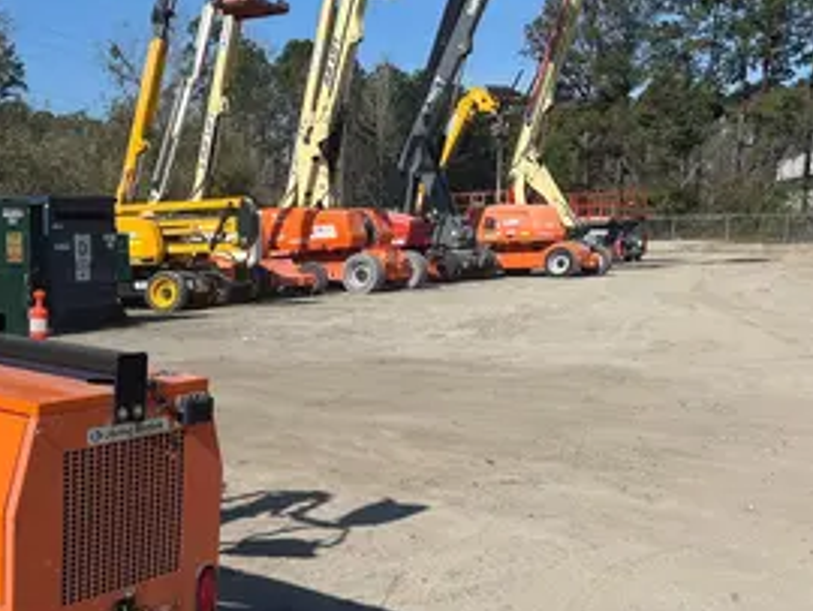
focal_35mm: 53
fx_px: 1246
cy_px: 444
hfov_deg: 34.2
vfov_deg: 27.3
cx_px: 84
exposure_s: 1/4484
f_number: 1.6
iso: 50
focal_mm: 5.1
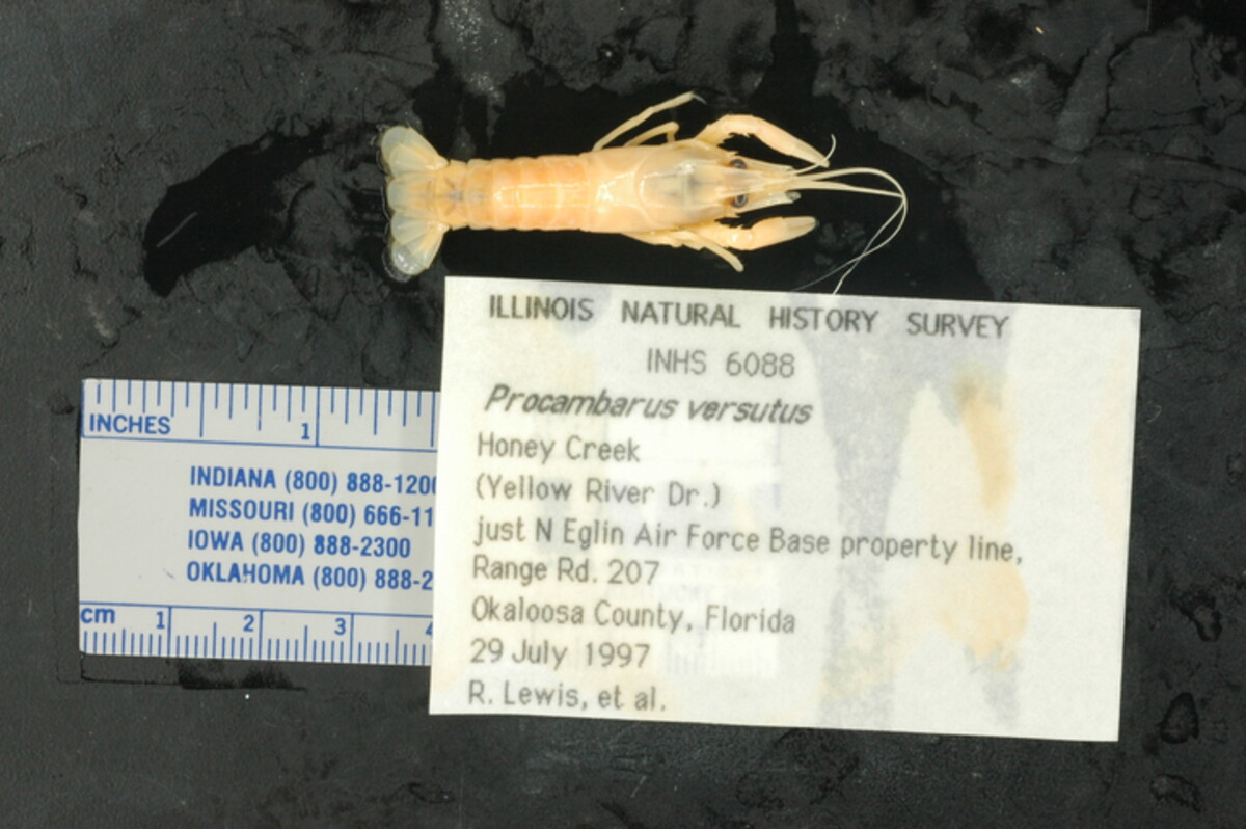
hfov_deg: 22.6
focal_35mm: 90
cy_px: 414
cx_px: 623
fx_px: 3112
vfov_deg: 15.2
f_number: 29
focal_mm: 60
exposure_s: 1/1.6
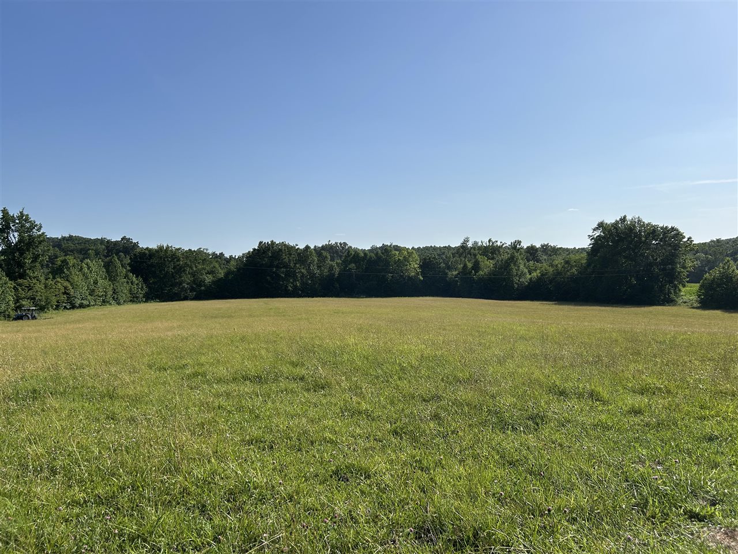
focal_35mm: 26
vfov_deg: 53.1
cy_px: 277
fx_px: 554
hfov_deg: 67.3
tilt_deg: +0.3
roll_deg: +1.3
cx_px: 369
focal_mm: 5.7
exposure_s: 1/6579
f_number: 1.5
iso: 50
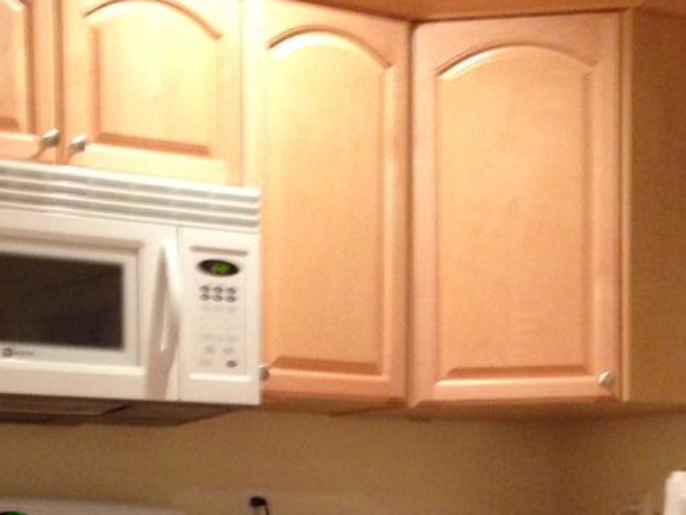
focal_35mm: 108
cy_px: 671
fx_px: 2140
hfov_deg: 18.2
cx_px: 408
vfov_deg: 13.2
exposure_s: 1/20
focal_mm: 4.12
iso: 200
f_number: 2.4
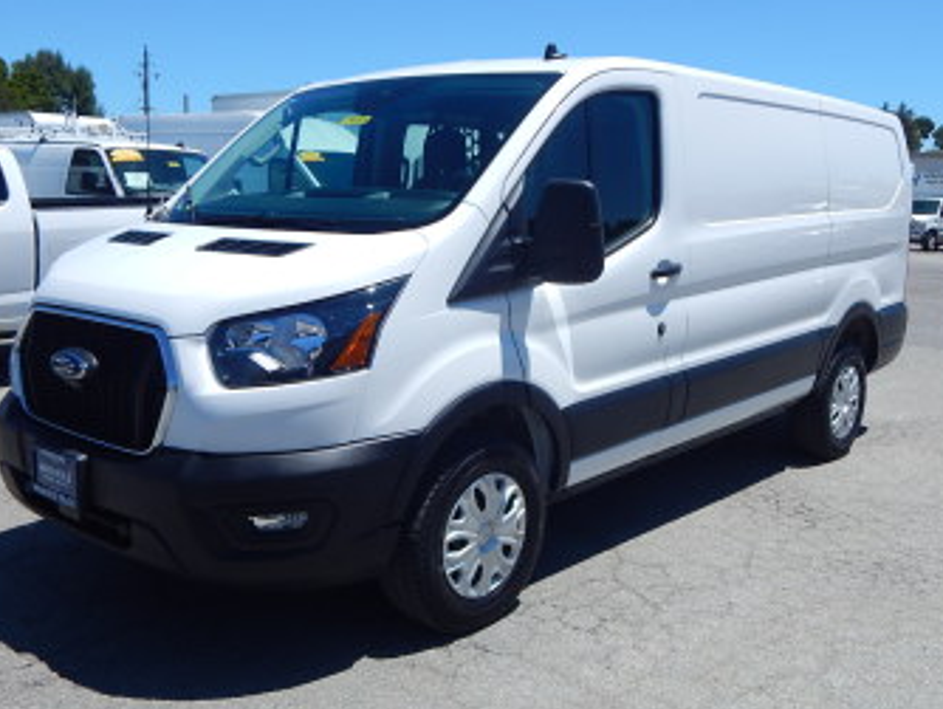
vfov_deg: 39.7
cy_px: 352
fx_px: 981
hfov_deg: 51.3
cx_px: 449
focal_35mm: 36
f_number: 6.5
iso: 125
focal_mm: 5.6
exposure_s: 1/800
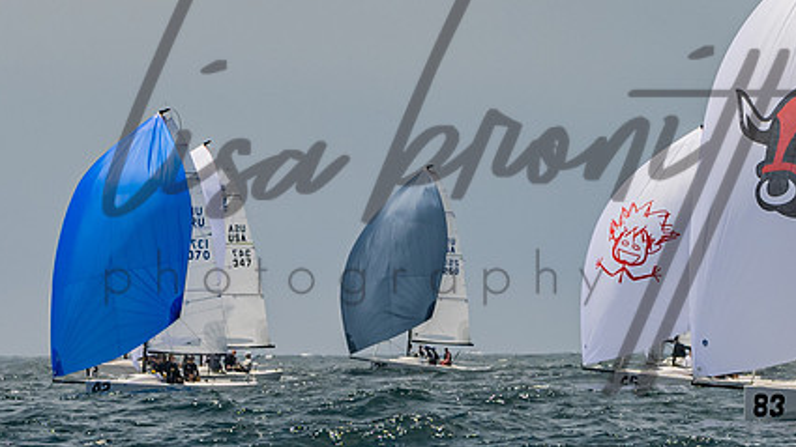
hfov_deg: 5.4
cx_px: 548
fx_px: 8505
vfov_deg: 3.0
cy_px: 106
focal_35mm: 403
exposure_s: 1/2500
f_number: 6.3
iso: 400
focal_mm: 120
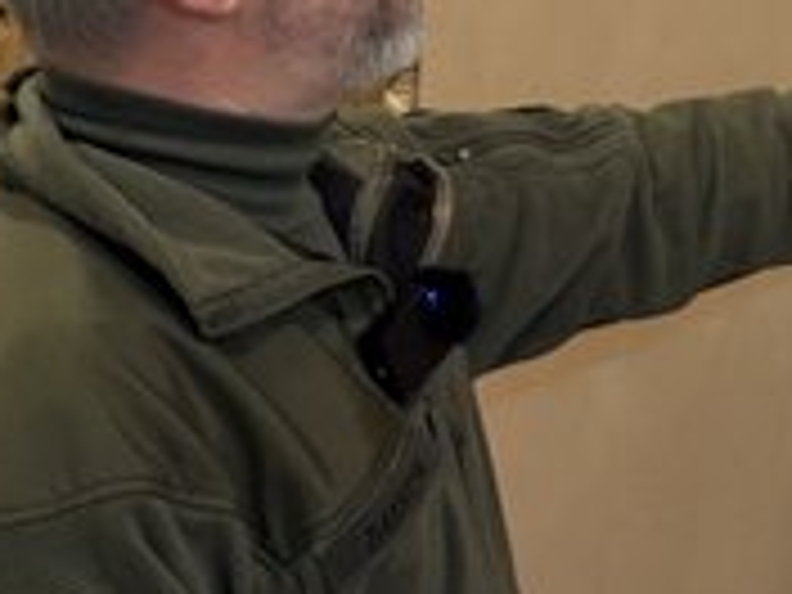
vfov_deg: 13.3
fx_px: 2494
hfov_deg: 17.7
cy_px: -45
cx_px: 734
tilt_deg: +2.5
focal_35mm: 109
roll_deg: -1.7
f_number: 1.78
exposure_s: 1/20
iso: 640
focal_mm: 6.76
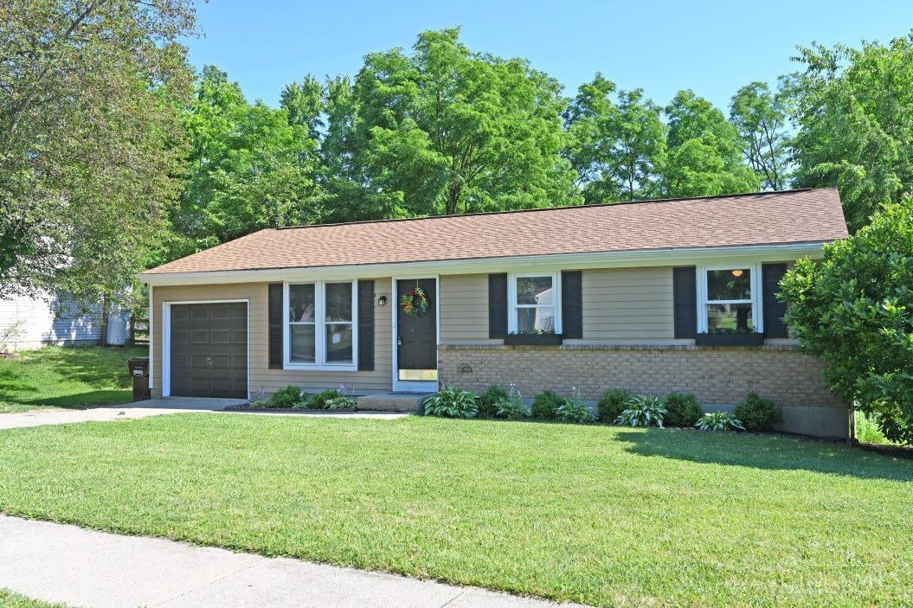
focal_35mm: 30
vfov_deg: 43.6
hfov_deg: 61.9
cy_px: 304
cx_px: 456
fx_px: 761
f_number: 5.6
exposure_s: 1/250
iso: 100
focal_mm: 30
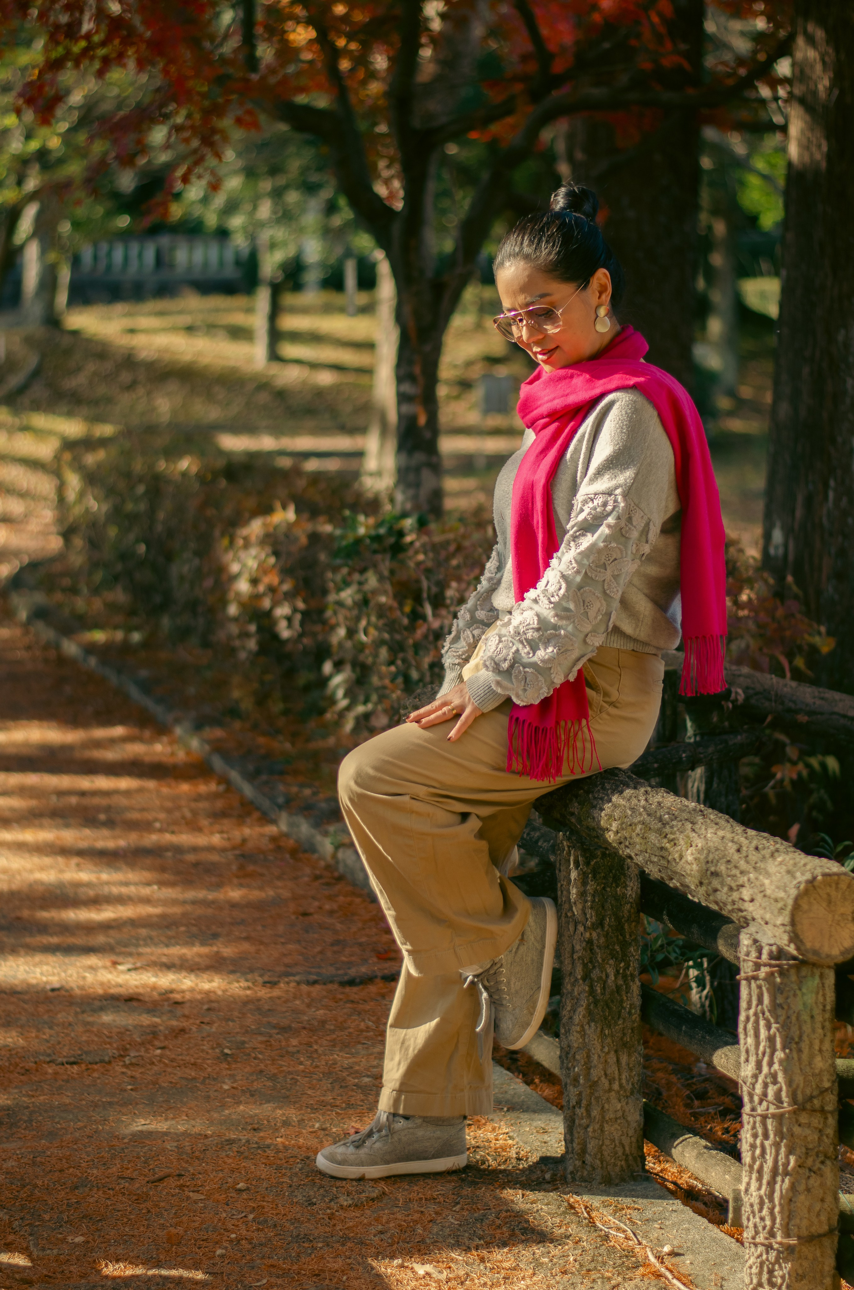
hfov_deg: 18.1
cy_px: 645
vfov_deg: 27.0
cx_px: 427
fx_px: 2681
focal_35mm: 75
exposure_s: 1/1250
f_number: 1.8
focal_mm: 50
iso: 100
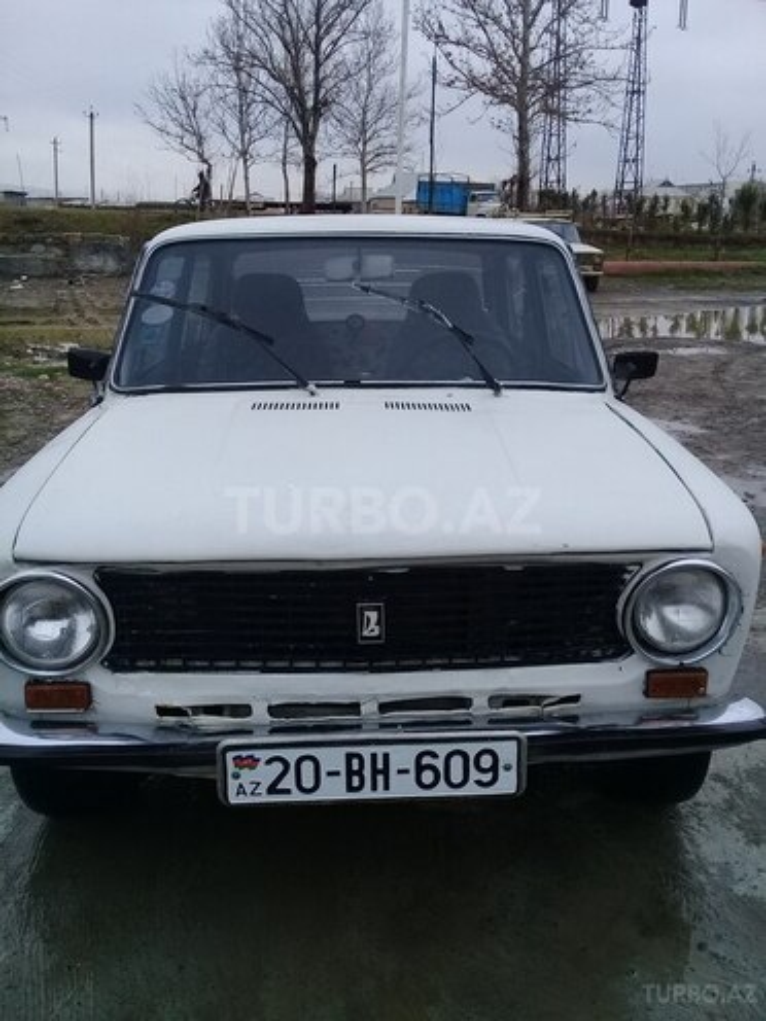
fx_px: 915
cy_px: 510
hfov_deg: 45.4
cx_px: 383
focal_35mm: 31
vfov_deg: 58.4
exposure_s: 1/492
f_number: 2.2
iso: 50
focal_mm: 3.3
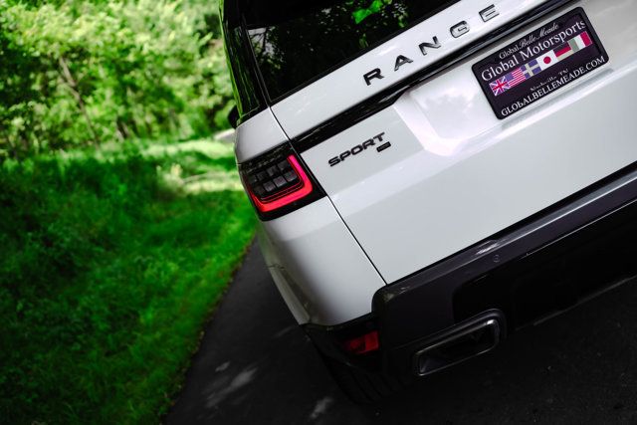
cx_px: 318
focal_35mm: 40
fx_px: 708
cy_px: 212
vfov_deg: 33.4
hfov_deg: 48.4
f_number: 3.5
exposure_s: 1/1600
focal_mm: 40
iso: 500
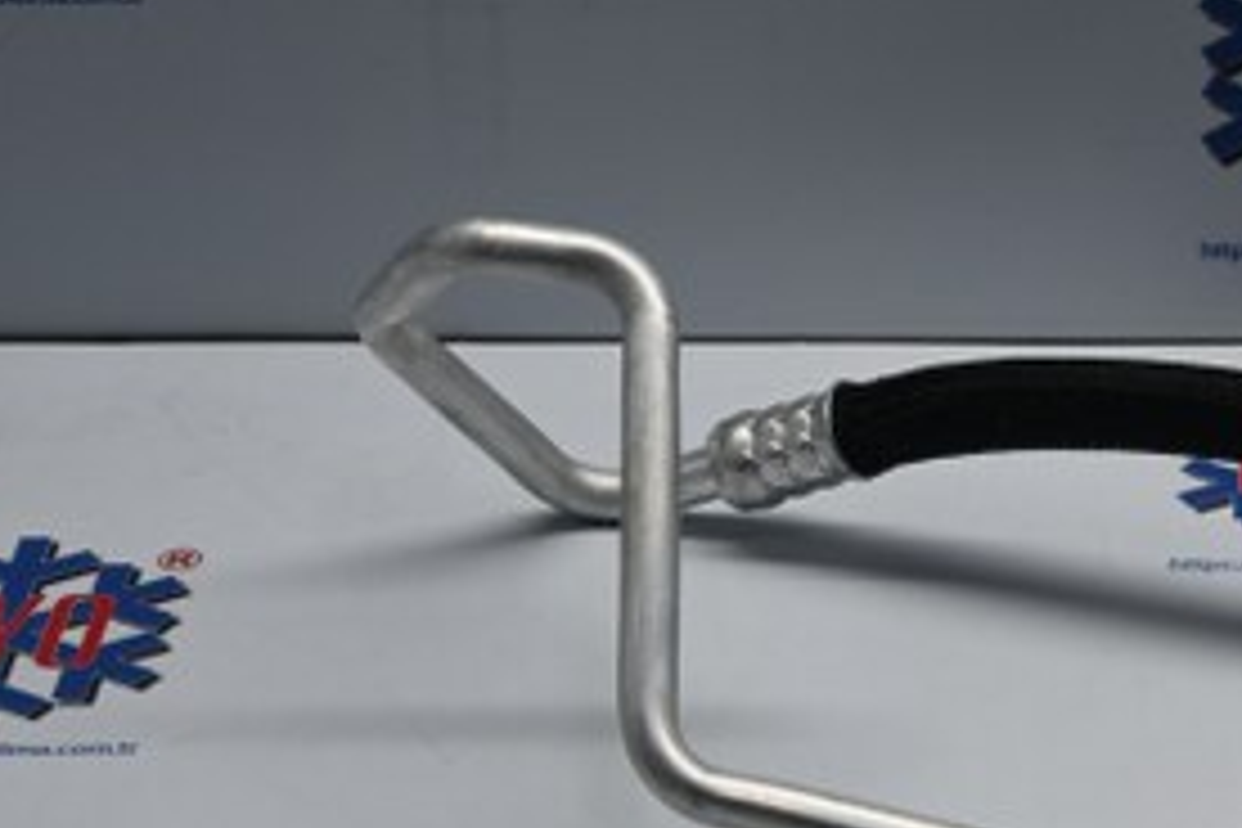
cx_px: 1256
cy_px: 441
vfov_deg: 8.4
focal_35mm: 163
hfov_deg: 12.4
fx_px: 5623
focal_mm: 50
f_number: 6.3
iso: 360
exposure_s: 1/80
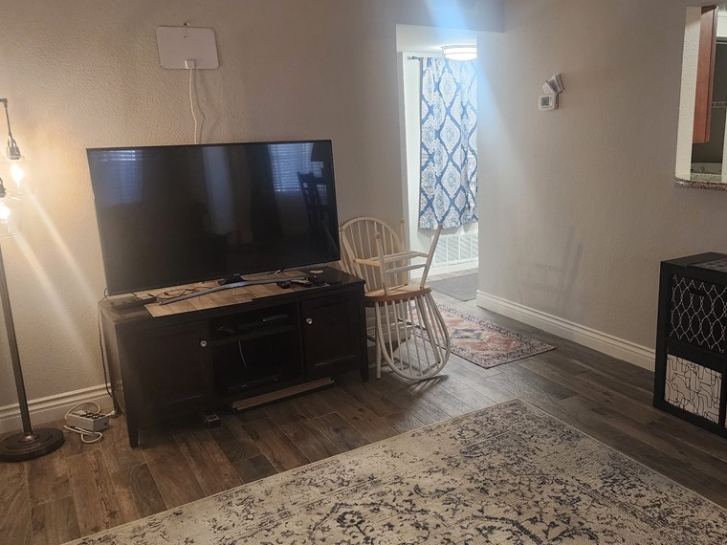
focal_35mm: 31
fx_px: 651
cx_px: 460
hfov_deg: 57.5
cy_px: 271
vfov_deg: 45.4
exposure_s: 1/120
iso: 800
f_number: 1.8
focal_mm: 6.4
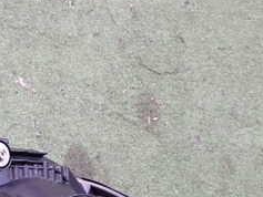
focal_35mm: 76
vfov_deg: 18.7
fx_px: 578
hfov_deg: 24.1
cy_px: 216
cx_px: -23
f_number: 2.3
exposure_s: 1/50
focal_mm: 5.4
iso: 200
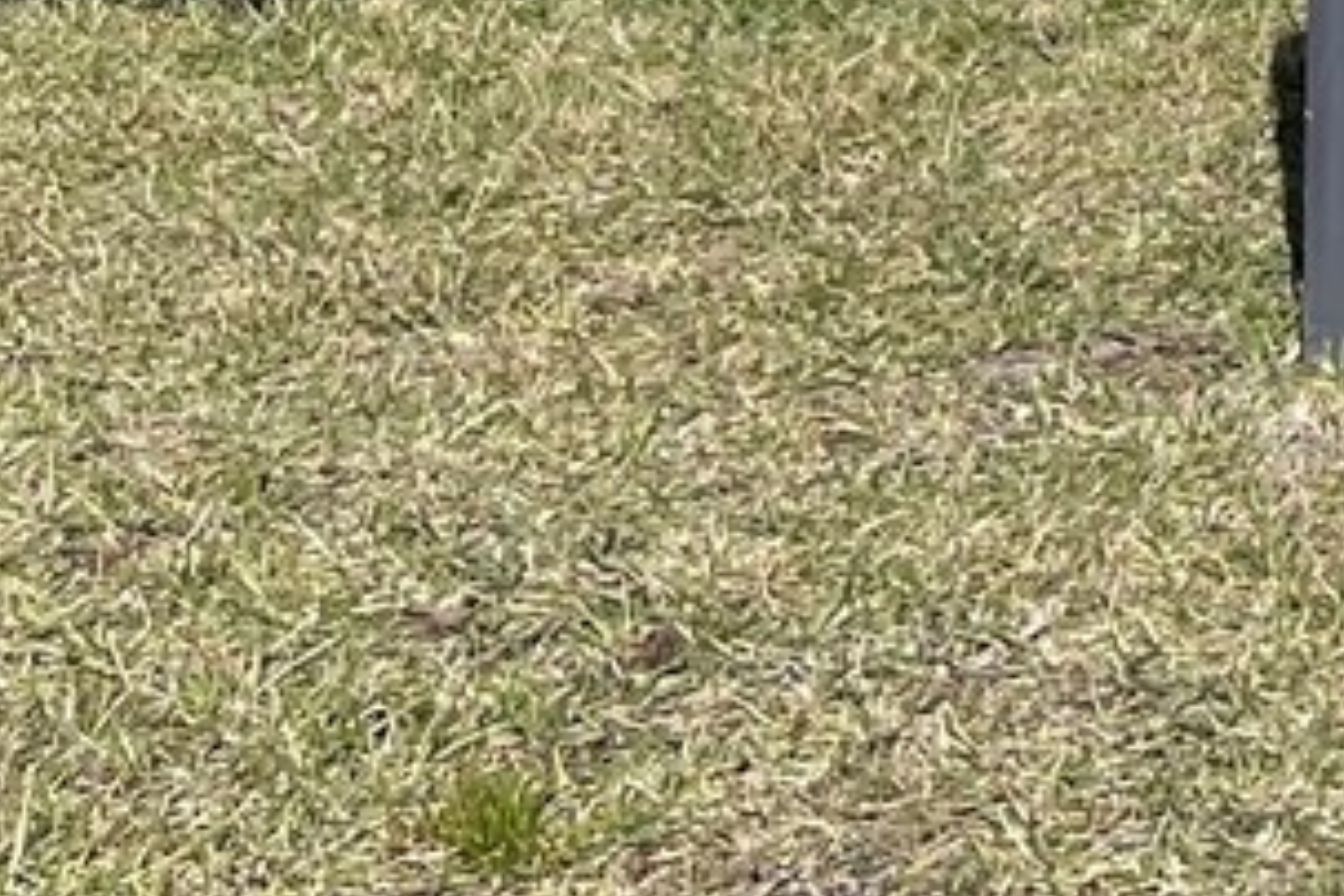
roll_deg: +0.5
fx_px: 5338
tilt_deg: -0.1
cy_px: -1455
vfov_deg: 8.5
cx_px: 2883
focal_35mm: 143
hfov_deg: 12.3
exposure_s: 1/4902
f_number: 1.6
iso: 32
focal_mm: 5.1
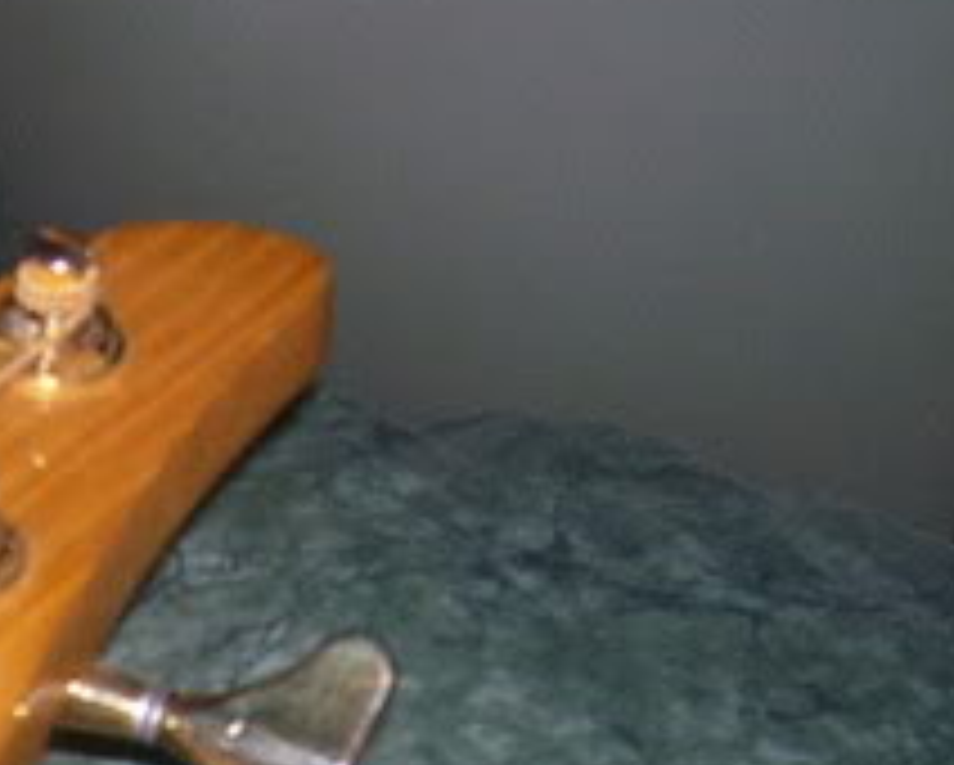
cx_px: -238
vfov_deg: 12.0
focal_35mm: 125
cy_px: 958
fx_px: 3533
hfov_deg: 14.8
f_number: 2.7
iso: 125
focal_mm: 5.6
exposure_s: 1/60
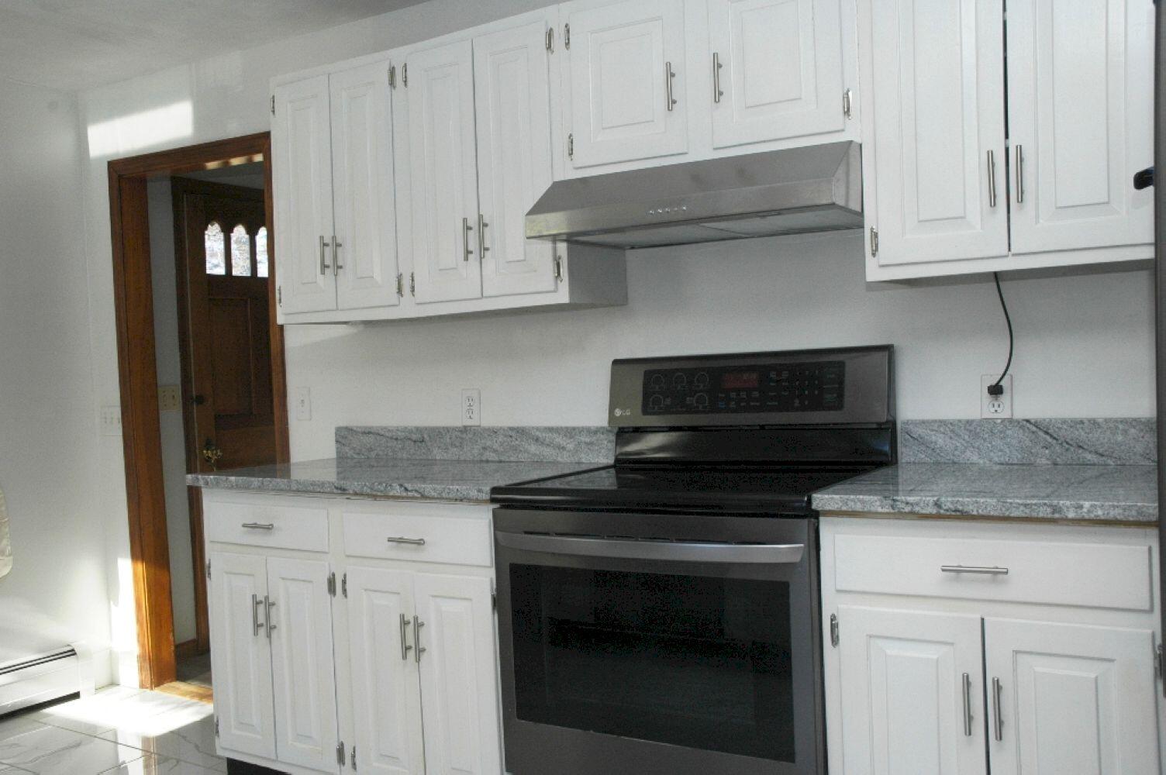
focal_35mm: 36
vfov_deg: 36.8
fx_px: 1165
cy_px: 388
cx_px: 583
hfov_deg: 53.2
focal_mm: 24
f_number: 8
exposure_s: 1/80
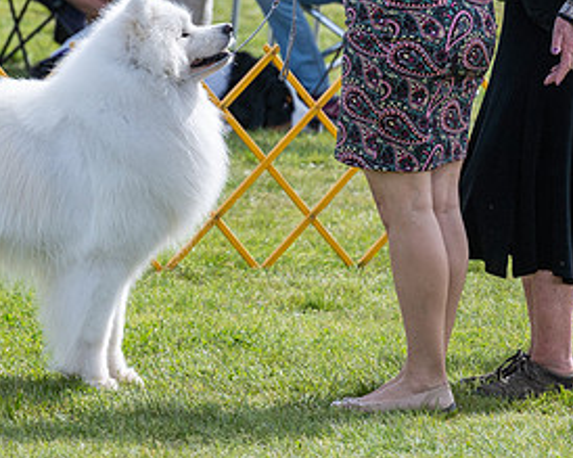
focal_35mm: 468
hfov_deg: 4.1
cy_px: -50
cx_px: -38
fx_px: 7934
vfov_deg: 3.3
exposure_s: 1/1250
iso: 320
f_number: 5.6
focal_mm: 179
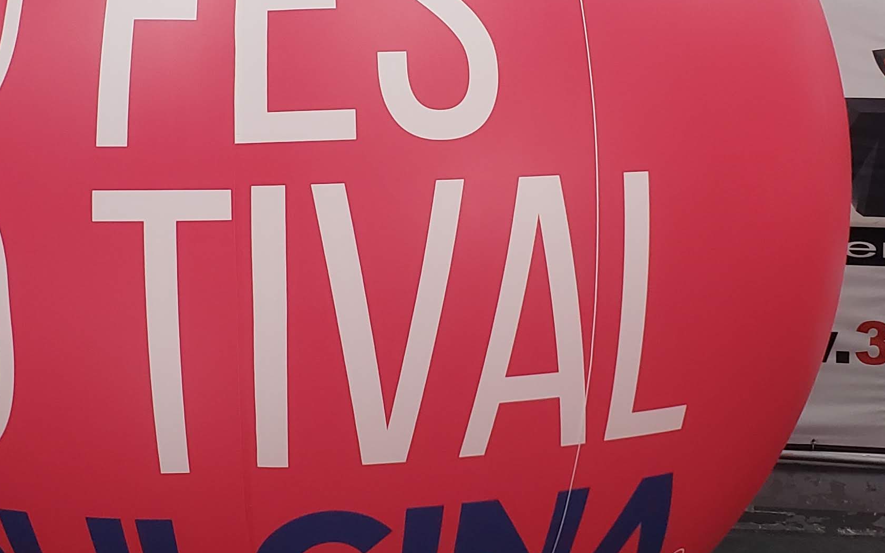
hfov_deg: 31.1
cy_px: 117
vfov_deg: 19.5
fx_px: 1592
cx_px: 438
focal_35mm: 66
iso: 200
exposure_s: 1/60
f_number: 2.4
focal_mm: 4.3
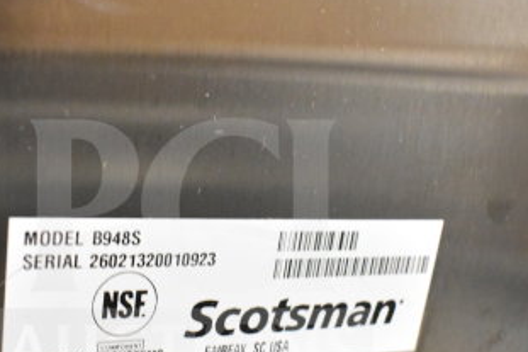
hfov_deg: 37.2
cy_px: 254
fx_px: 777
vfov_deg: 25.3
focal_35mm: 53
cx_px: 182
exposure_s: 1/100
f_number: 5
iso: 6400
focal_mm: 18
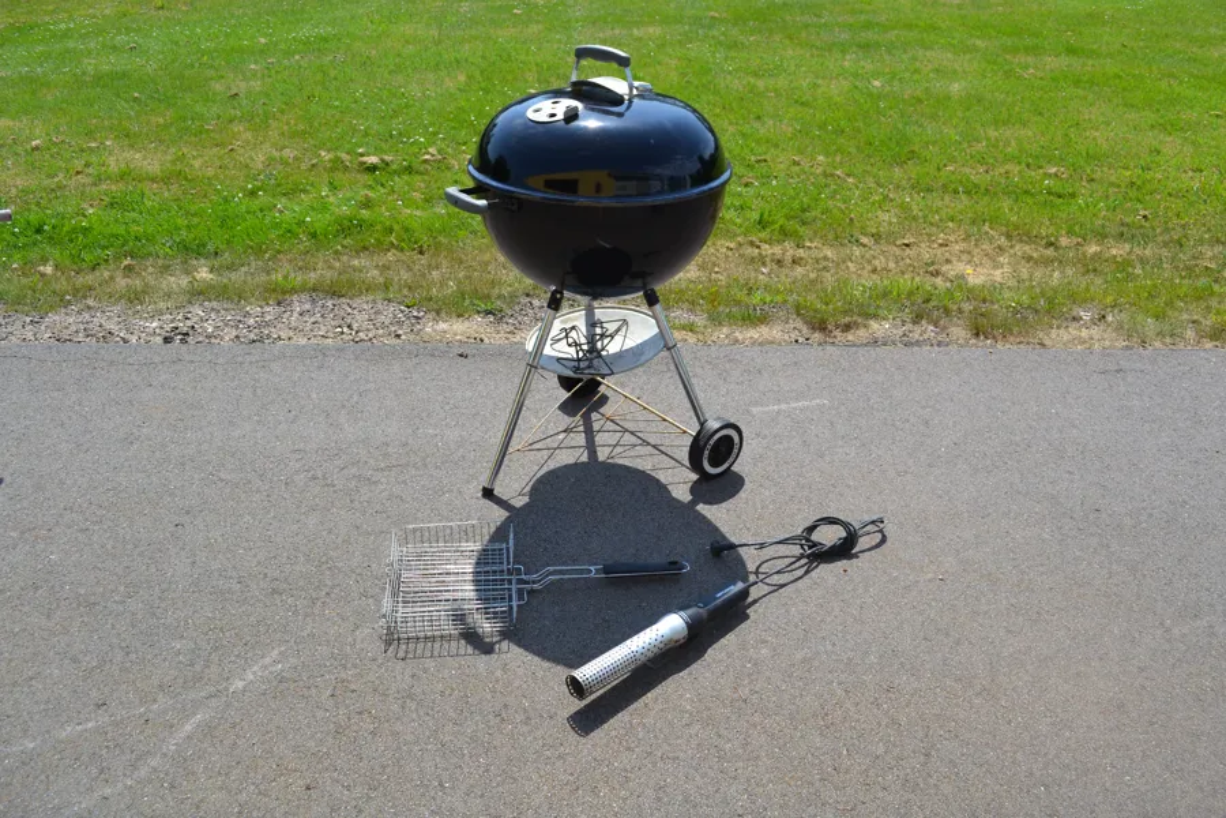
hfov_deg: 61.9
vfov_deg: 43.6
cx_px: 613
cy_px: 409
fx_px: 1022
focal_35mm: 30
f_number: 8
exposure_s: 1/250
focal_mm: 20
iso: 100
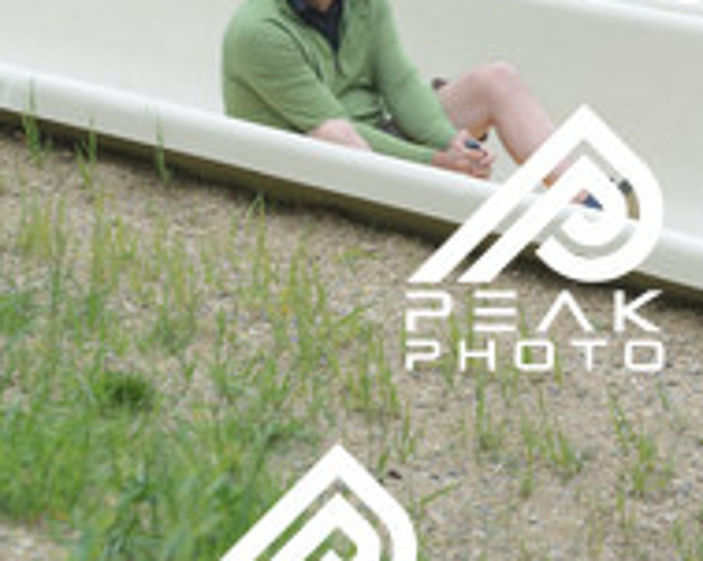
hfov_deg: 5.0
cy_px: 214
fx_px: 8048
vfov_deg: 4.0
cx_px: 550
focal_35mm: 387
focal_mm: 195
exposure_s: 1/640
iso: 450
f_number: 6.3
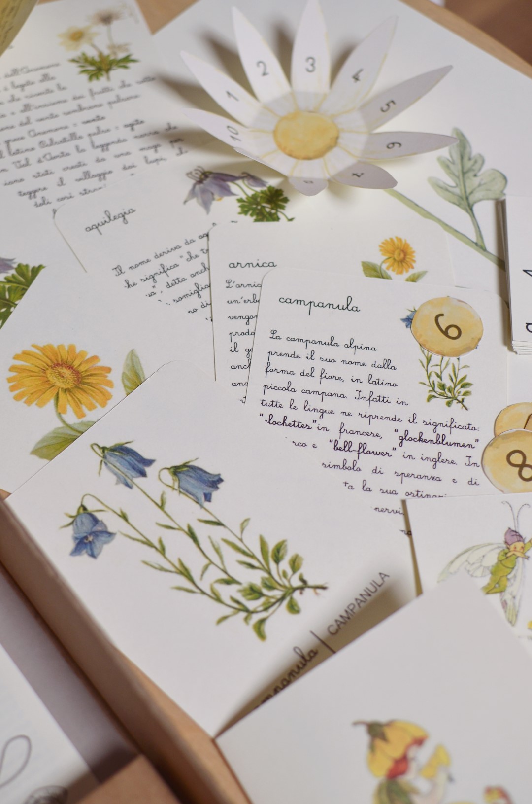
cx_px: 266
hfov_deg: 25.6
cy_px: 402
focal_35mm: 52
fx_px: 1169
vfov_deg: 37.9
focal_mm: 35
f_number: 3.2
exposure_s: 1/250
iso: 400
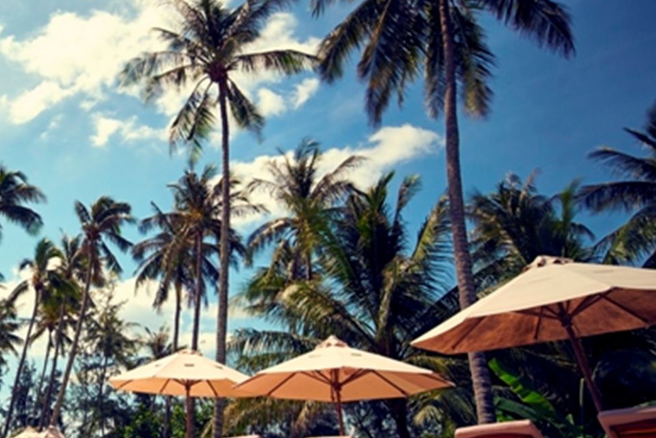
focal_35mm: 31
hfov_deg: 53.3
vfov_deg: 42.3
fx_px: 565
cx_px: 74
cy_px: 235
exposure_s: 1.3
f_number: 8
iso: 400
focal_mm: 15
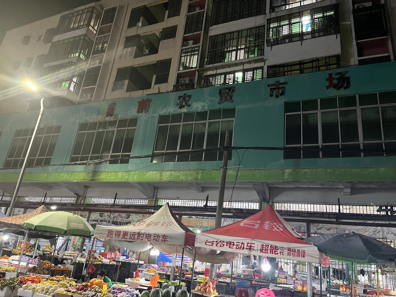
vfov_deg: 53.1
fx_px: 297
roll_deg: -6.3
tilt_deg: +21.7
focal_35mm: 26
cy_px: 148
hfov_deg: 67.3
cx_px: 198
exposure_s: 1/33
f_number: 1.6
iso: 500
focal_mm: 5.1
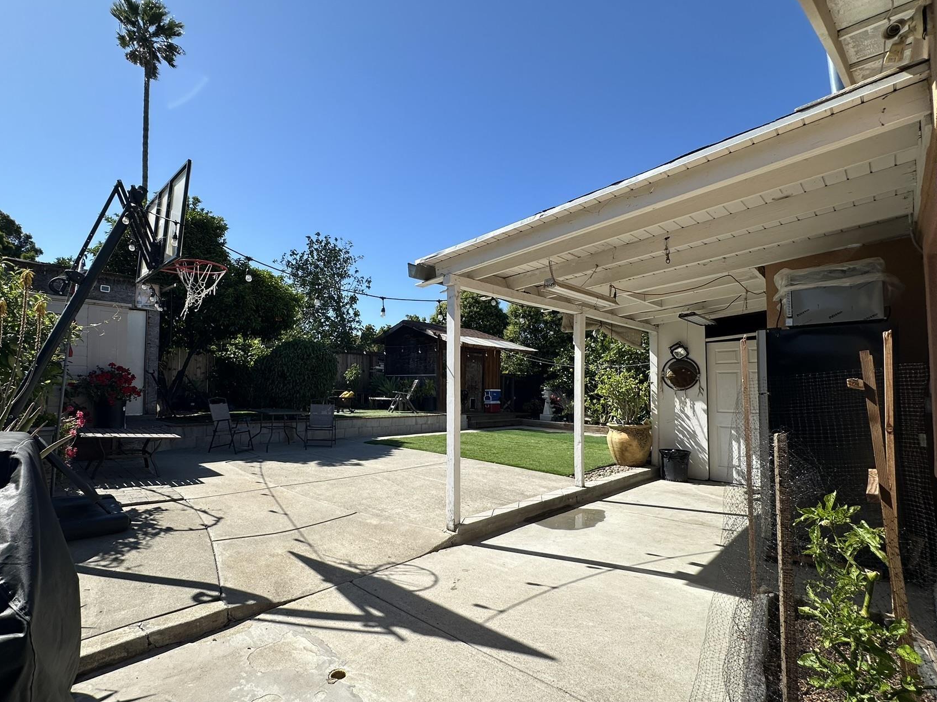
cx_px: 407
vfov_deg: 74.7
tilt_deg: +3.1
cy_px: 371
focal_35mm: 17
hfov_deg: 90.5
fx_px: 460
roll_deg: -0.1
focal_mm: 2.22
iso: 50
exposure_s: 1/2132
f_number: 2.2
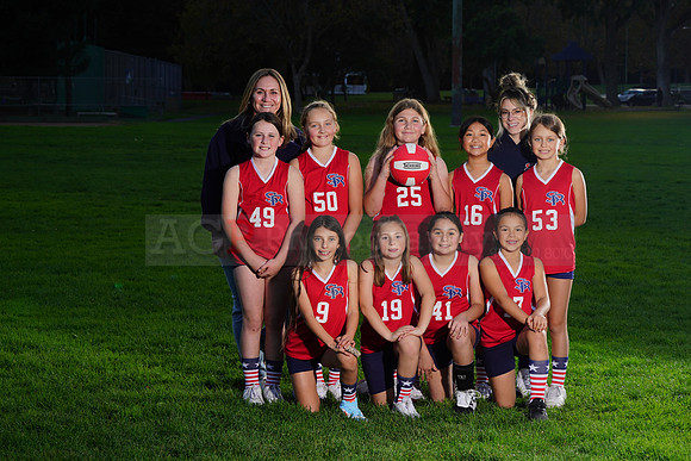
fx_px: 1920
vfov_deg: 13.7
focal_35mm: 100
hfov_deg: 20.4
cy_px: 230
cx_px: 346
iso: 200
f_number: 10
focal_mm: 100
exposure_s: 1/250
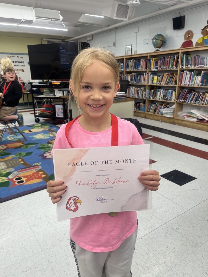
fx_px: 208
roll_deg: +1.7
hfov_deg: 53.1
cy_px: 138
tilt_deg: -18.3
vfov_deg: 67.3
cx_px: 104
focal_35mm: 26
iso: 64
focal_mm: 5.1
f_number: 1.6
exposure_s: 1/120
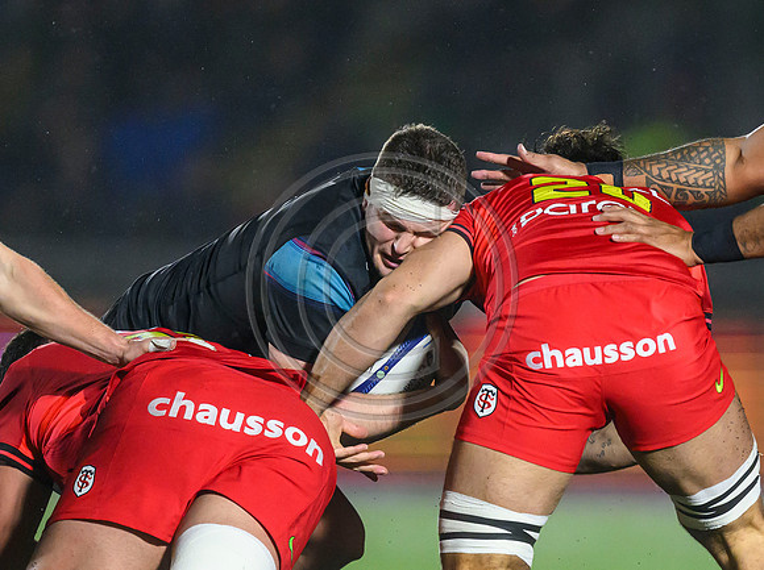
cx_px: 524
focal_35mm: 873
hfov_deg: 2.3
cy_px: 494
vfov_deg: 1.7
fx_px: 19244
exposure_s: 1/2500
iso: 5000
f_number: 3.2
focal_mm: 400
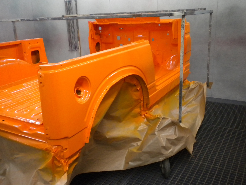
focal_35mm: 35
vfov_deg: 40.7
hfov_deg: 52.6
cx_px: 123
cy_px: 92
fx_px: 249
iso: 400
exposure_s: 1/180
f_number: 3.1
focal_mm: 6.3
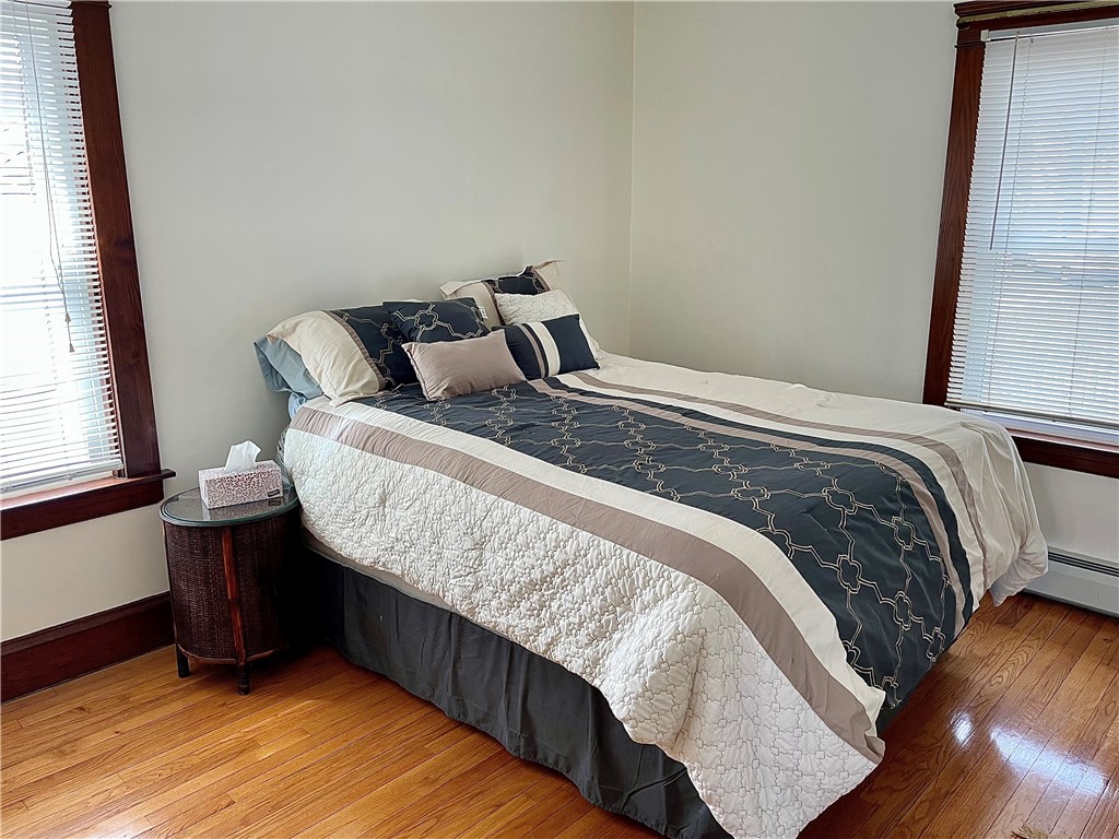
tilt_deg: -13.6
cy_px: 420
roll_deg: +0.1
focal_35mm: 26
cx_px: 560
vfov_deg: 53.1
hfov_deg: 67.3
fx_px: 840
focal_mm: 4.2
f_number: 1.6
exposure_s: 1/60
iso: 80
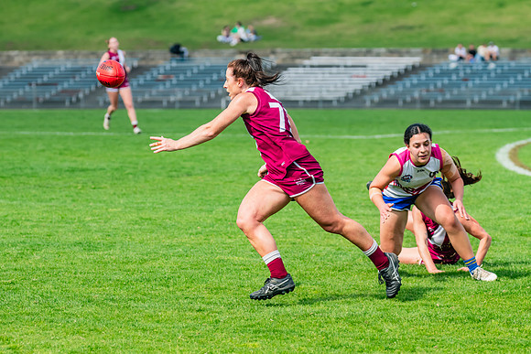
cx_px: 248
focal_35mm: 210
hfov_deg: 9.8
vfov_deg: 6.6
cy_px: 168
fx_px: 3092
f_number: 6.3
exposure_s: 1/1600
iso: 800
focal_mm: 195
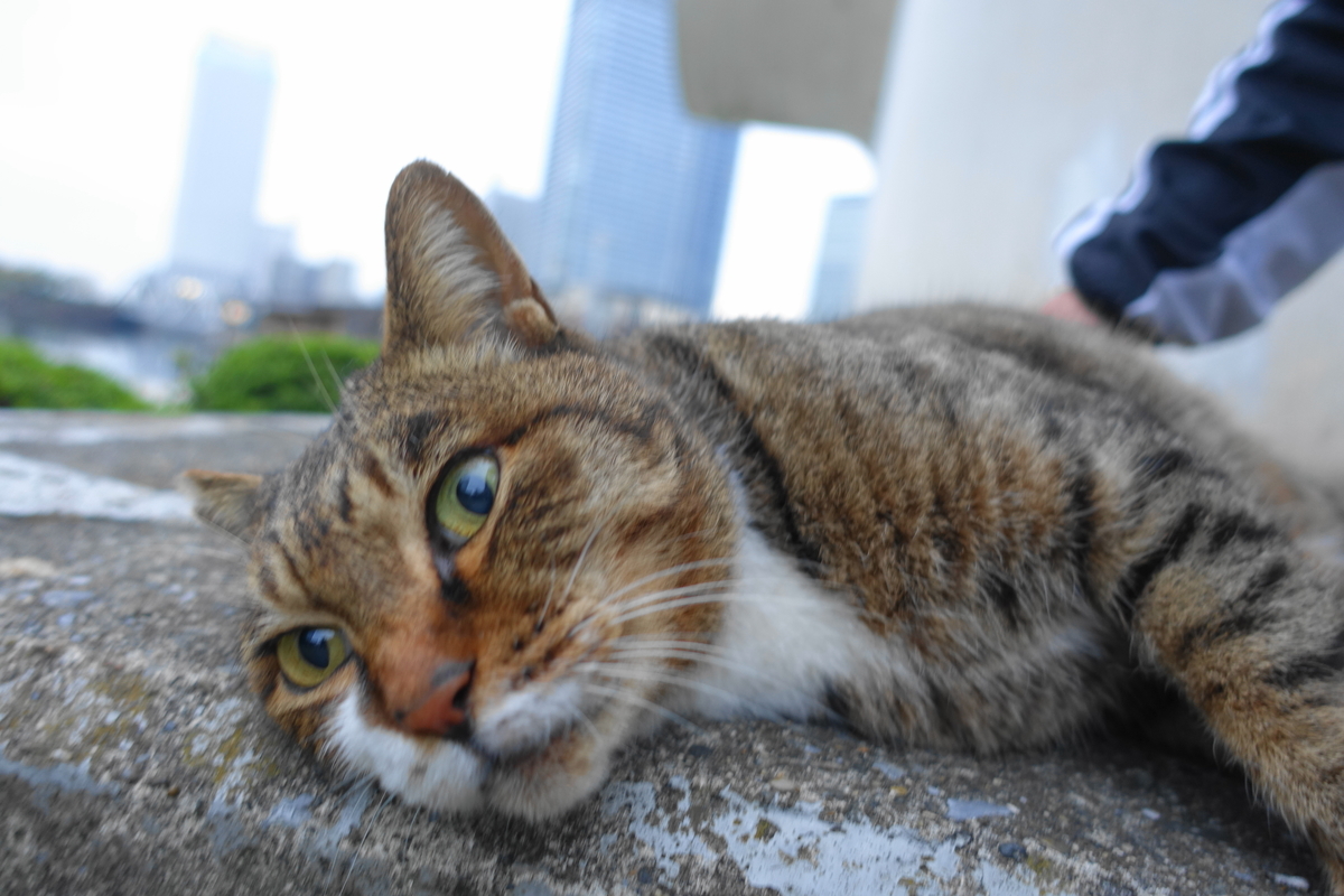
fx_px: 896
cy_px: 448
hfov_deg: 73.7
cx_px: 672
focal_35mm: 24
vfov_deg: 53.1
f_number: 2
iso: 125
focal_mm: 8.8
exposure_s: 1/30
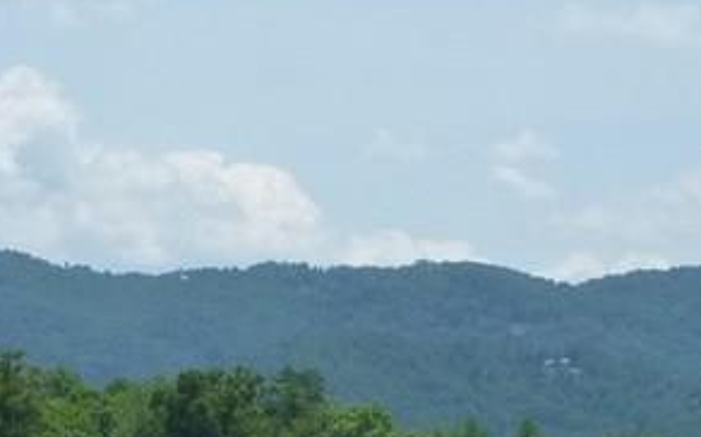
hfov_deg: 10.4
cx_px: 526
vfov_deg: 6.5
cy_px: 317
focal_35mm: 201
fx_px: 3837
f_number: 4.6
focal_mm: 9.7
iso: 160
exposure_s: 1/1000
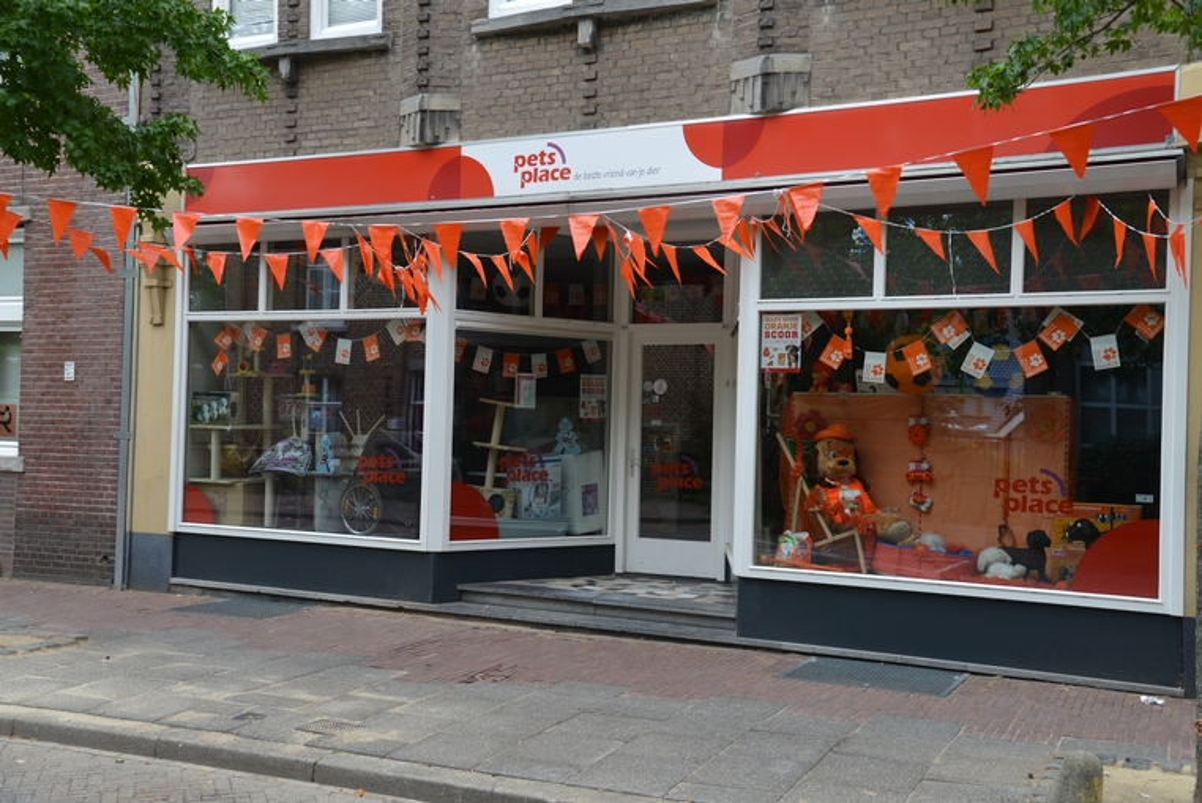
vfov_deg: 35.1
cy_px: 402
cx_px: 601
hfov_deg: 50.7
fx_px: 1269
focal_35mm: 38
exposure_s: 1/125
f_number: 5.6
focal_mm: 38
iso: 200
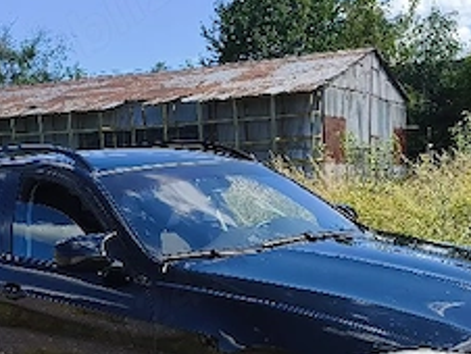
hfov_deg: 31.6
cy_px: 335
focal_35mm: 61
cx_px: 221
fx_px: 831
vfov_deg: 23.3
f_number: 1.7
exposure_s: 1/625
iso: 50
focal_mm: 6.06
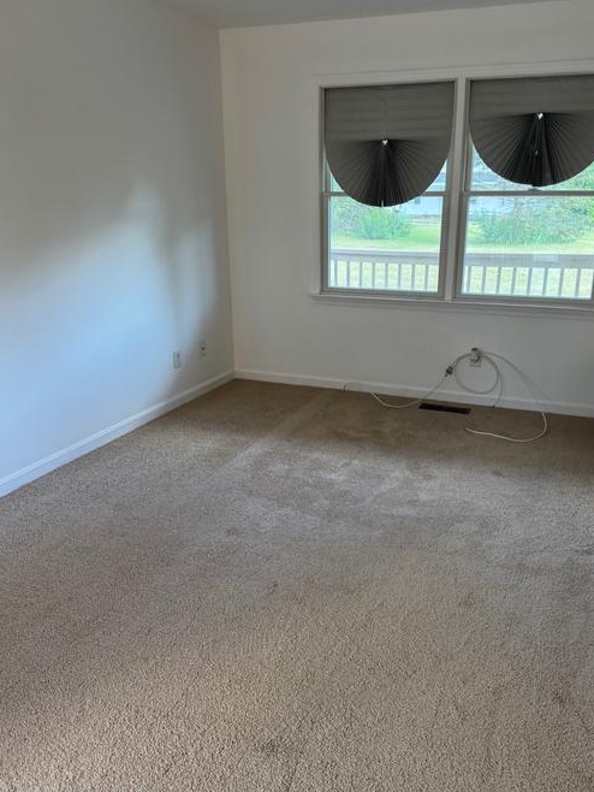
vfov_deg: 63.4
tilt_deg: -15.5
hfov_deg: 49.6
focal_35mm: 28
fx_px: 640
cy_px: 382
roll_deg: +0.4
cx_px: 340
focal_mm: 6.76
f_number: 1.78
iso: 160
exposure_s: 1/60
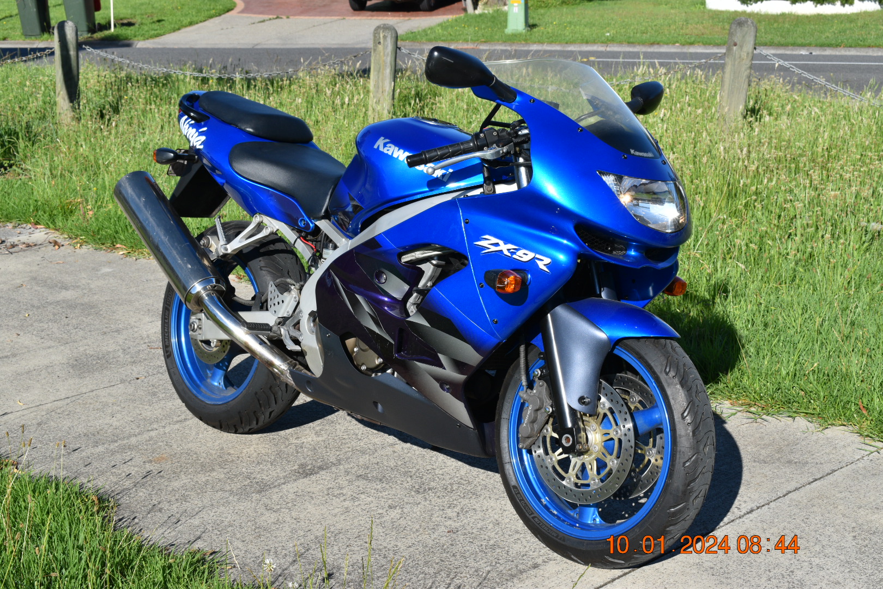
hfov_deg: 35.1
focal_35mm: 57
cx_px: 442
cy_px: 294
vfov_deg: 23.8
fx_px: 1398
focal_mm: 38
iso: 200
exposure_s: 1/400
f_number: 10
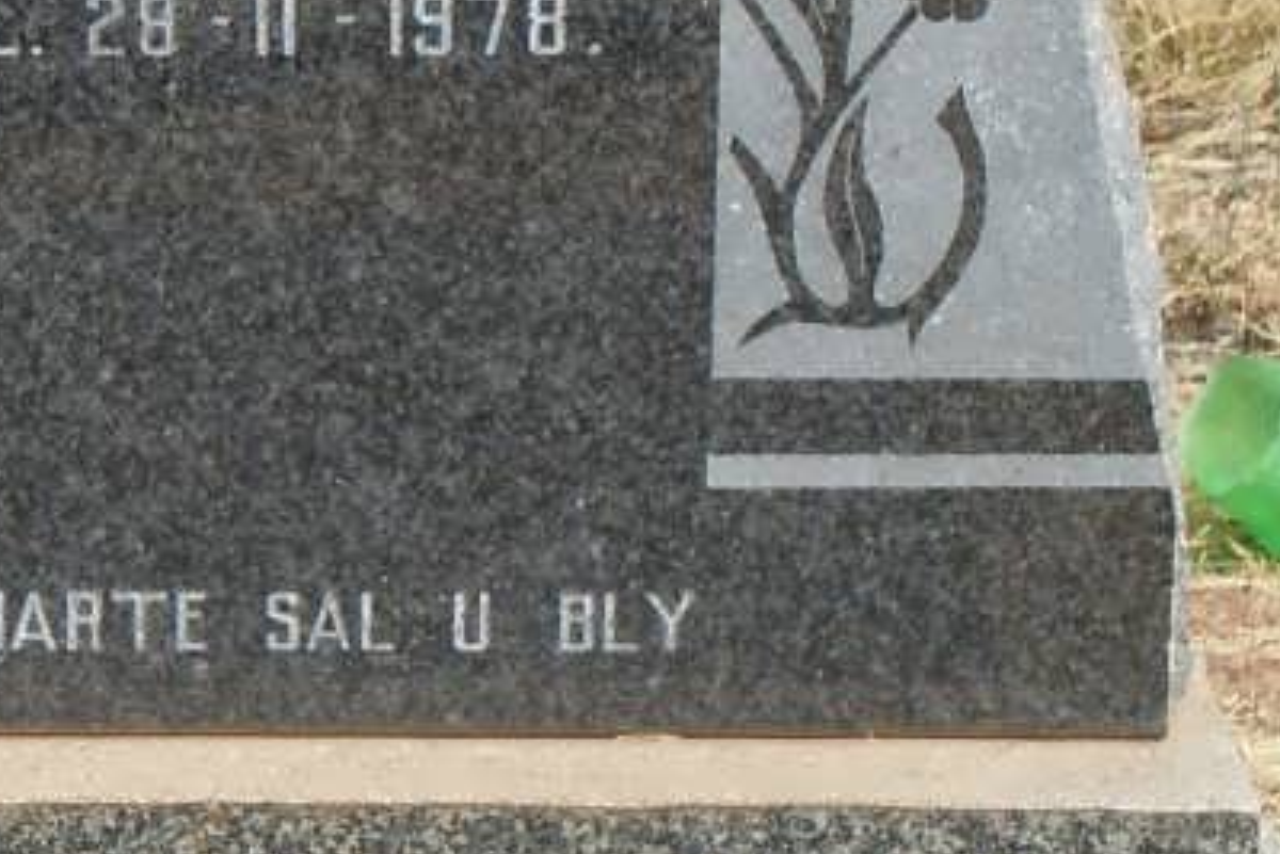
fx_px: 7540
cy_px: 288
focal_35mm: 212
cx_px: 131
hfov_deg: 9.7
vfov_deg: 6.5
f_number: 8.2
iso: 200
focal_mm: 12.2
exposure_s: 1/250
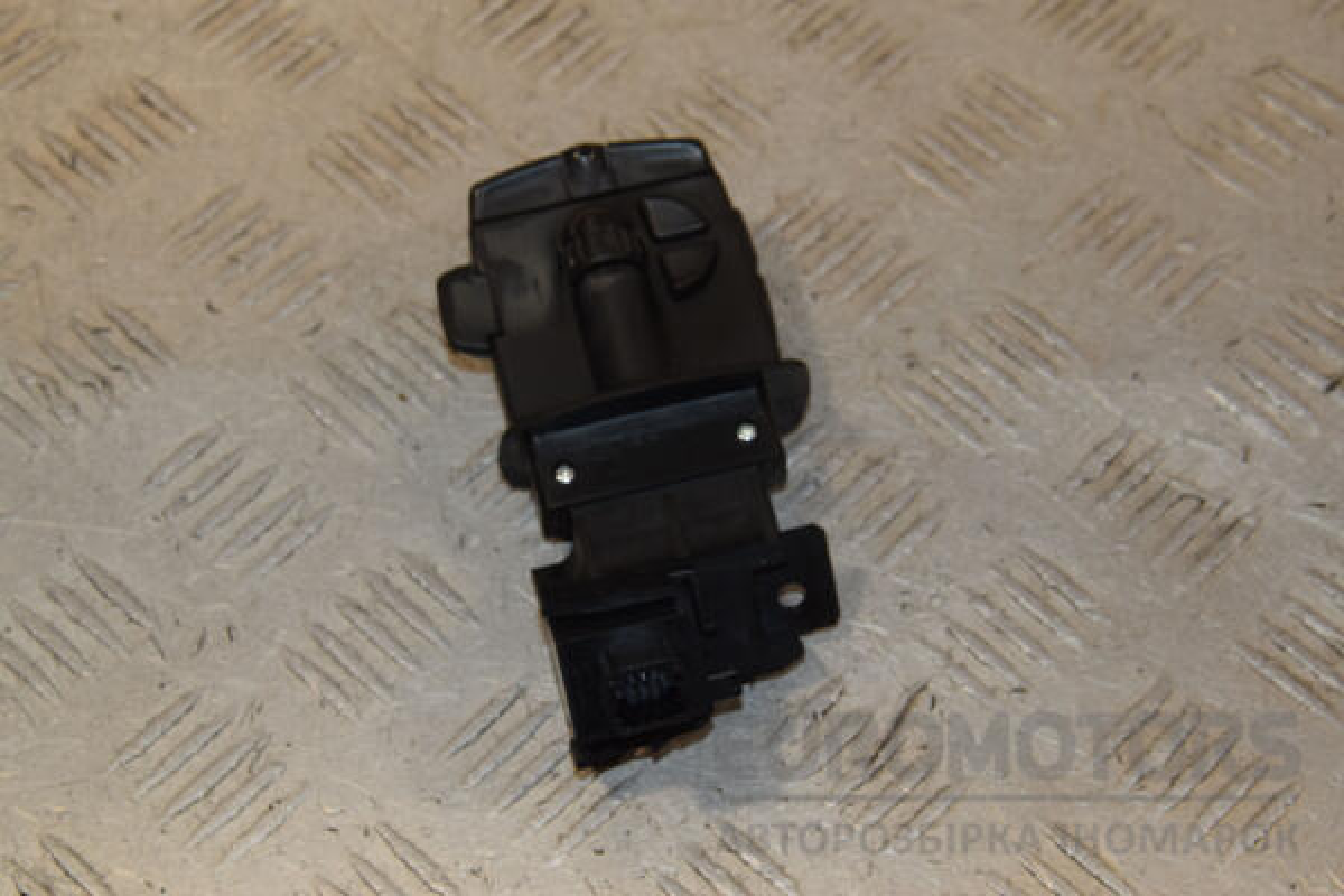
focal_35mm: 87
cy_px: 448
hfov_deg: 23.4
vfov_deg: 15.7
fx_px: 3248
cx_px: 672
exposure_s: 1/200
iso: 800
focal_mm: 58
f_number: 8
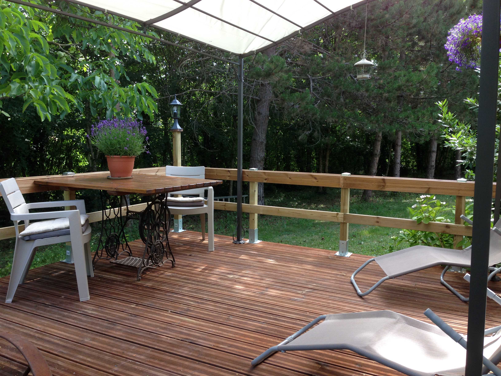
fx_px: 478
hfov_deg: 55.4
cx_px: 250
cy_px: 188
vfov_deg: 42.9
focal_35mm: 33
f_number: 2.4
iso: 50
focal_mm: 4.12
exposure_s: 1/126
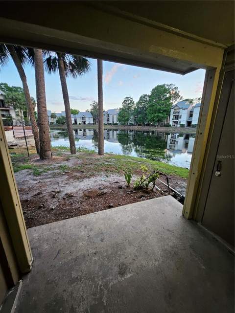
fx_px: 118
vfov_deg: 106.2
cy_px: 156
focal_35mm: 13
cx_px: 118
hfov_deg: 89.9
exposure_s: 1/60
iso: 200
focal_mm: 1.74
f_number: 2.2
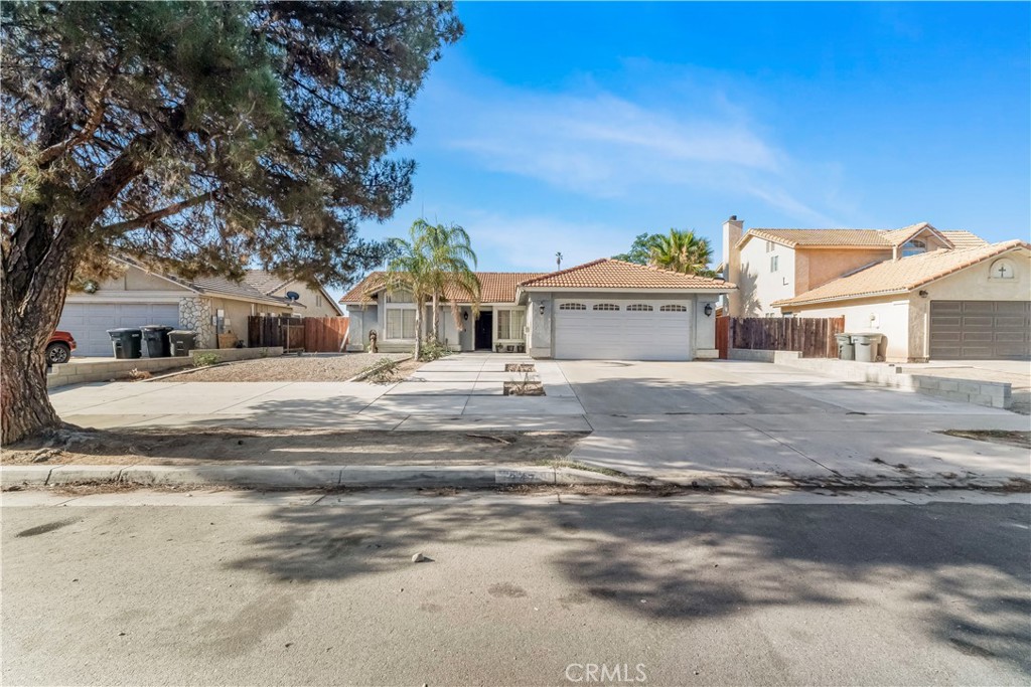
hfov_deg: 100.4
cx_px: 516
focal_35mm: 15
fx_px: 430
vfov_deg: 77.3
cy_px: 344
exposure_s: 1/25
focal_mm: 10
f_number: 10
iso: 800
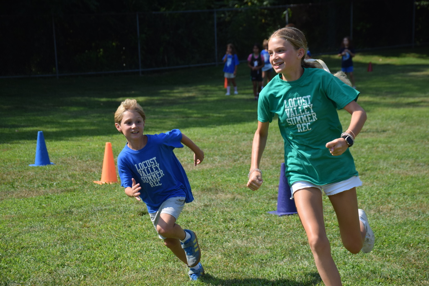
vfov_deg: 13.8
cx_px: 214
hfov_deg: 20.6
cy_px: 143
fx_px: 1180
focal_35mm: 99
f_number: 7.1
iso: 200
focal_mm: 66
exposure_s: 1/800
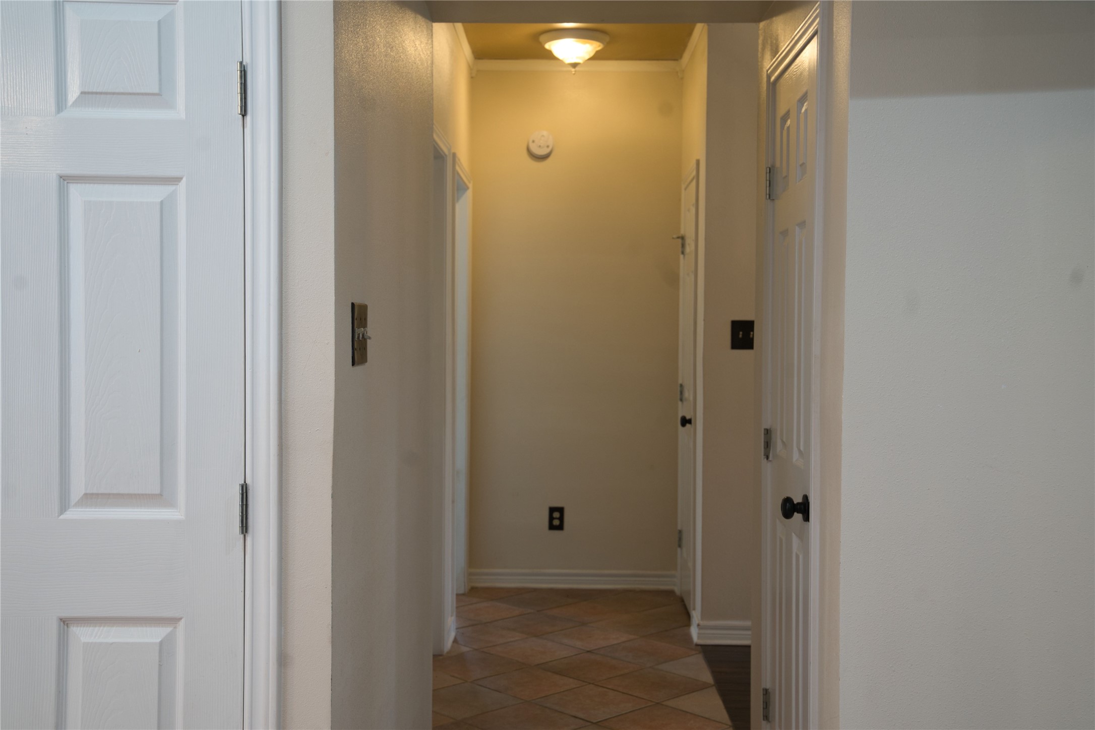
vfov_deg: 33.4
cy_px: 365
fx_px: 1217
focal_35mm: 40
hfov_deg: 48.5
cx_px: 548
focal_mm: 40
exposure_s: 1/15
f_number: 6.3
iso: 400
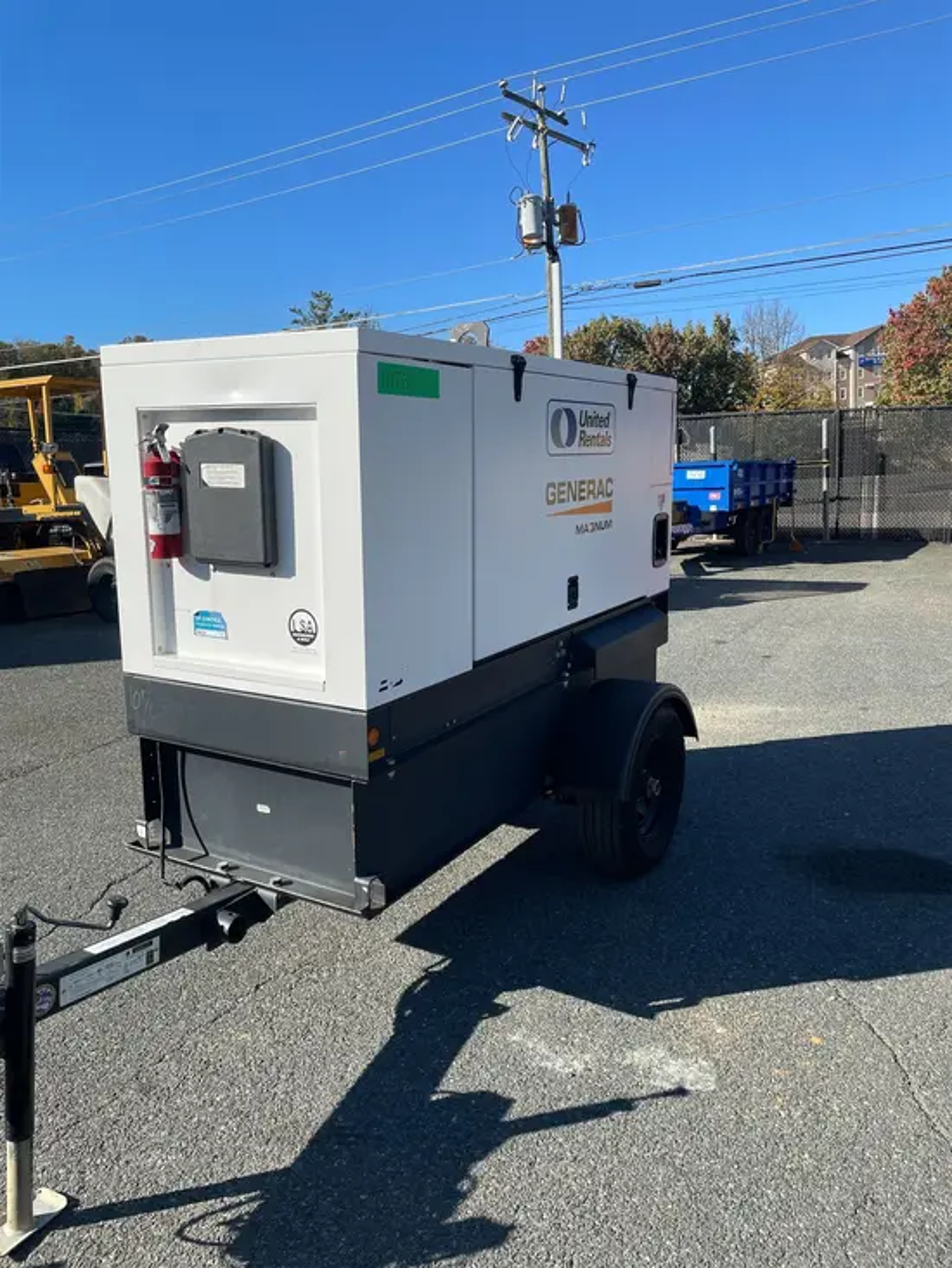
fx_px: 953
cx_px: 476
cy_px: 634
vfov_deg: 67.3
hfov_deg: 53.1
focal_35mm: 26
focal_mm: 4.2
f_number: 1.6
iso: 50
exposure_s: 1/3861
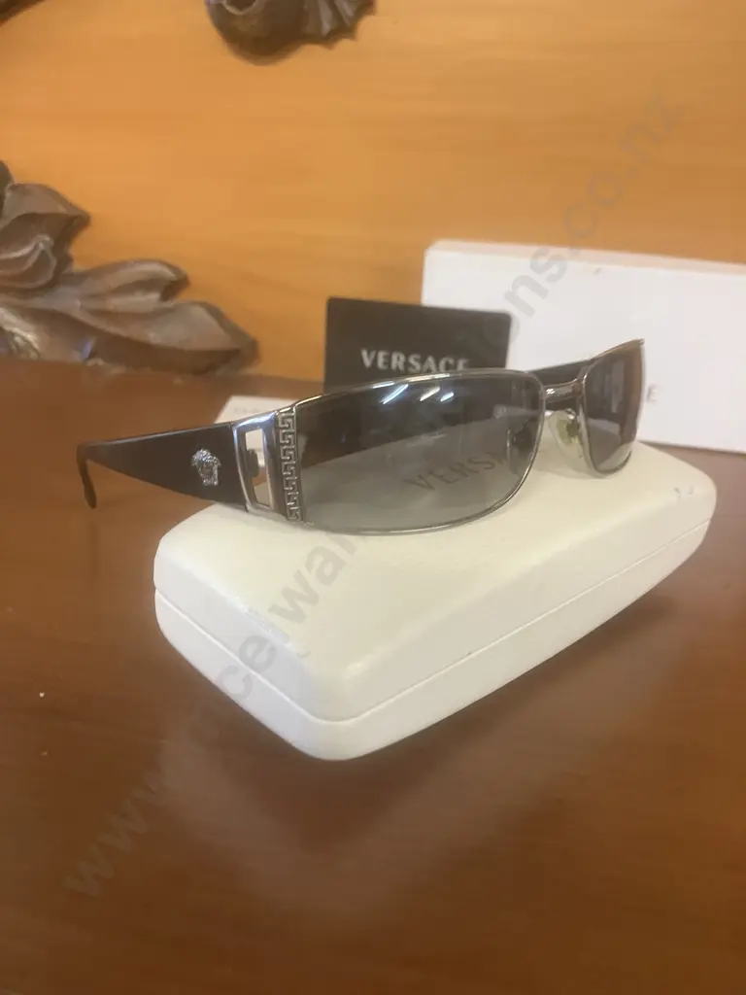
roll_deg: -4.1
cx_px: 373
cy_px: 498
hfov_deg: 49.7
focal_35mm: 28
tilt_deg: -20.3
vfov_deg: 63.4
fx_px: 805
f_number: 1.8
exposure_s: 1/50
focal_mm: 3.99
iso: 250
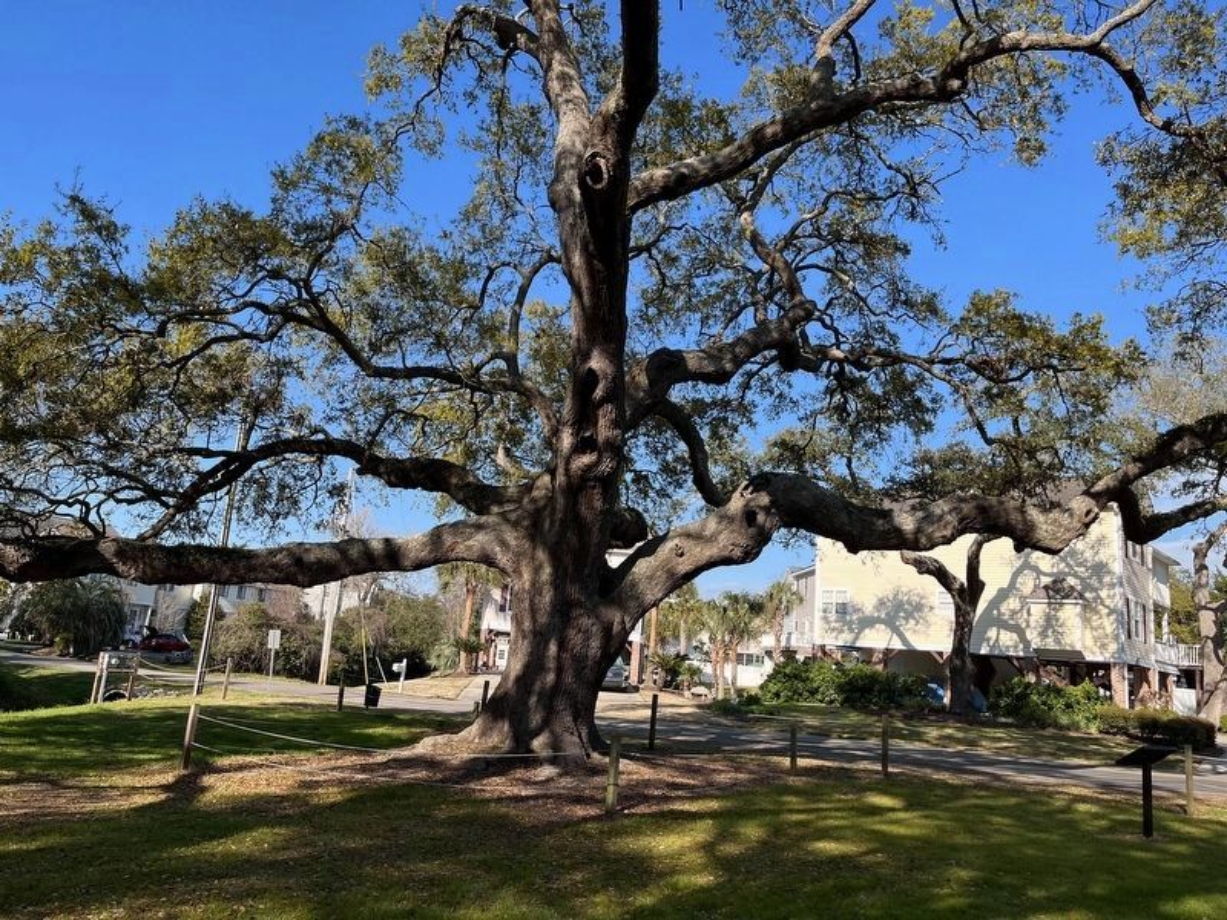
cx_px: 614
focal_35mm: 26
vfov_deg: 53.1
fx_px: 922
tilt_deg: +11.6
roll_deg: -3.9
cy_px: 460
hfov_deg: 67.3
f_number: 1.6
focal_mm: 5.1
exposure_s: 1/1832
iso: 50
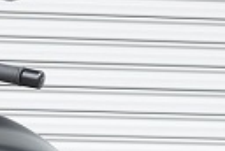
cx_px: -76
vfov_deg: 5.9
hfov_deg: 8.7
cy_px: 265
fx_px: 1447
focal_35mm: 231
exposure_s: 1/50
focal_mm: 42
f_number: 5.6
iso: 100
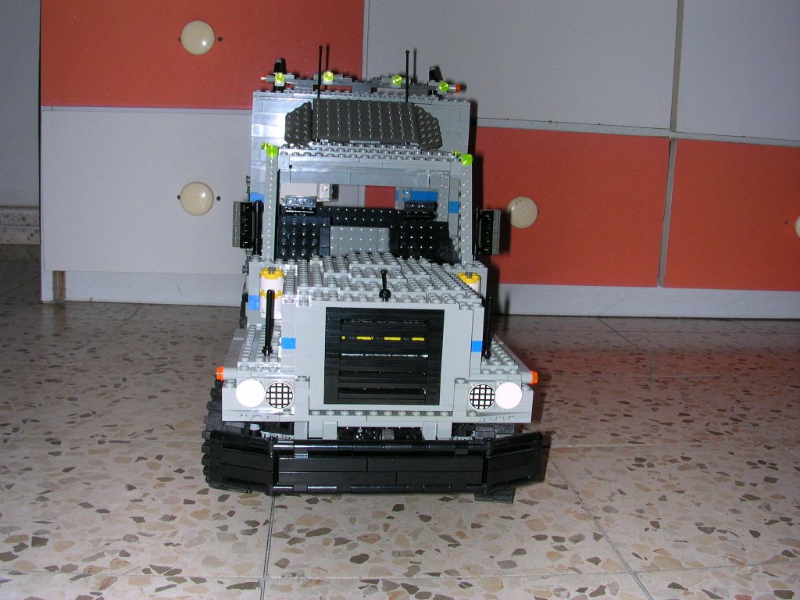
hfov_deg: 50.1
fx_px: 855
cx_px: 400
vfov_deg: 38.7
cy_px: 300
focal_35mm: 37
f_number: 4.5
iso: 100
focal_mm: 5.6
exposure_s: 1/60
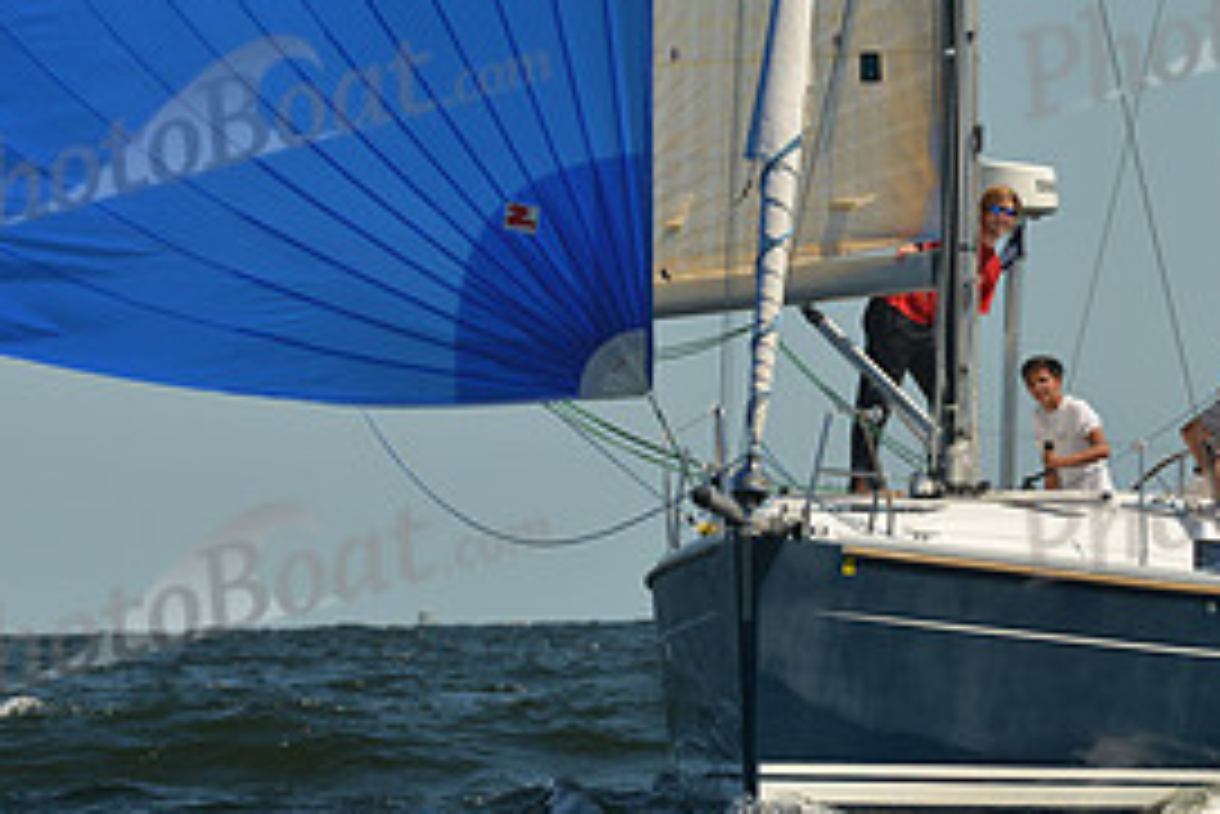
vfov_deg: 2.9
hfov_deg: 4.4
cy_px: 299
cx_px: 788
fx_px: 15936
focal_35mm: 470
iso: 320
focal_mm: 220
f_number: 8
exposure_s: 1/1250
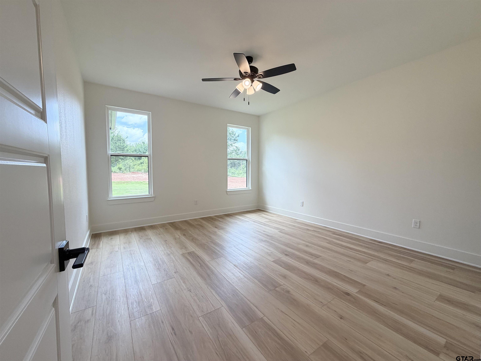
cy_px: 180
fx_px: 195
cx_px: 240
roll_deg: +0.2
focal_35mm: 14
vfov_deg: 85.7
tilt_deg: -3.9
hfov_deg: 102.1
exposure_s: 1/120
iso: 100
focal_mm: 2.22
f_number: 2.2
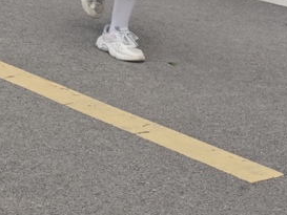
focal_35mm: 132
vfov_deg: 10.6
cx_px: -313
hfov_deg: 12.8
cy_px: -153
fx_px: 1095
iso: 50
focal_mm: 8.72
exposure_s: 1/1122
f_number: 2
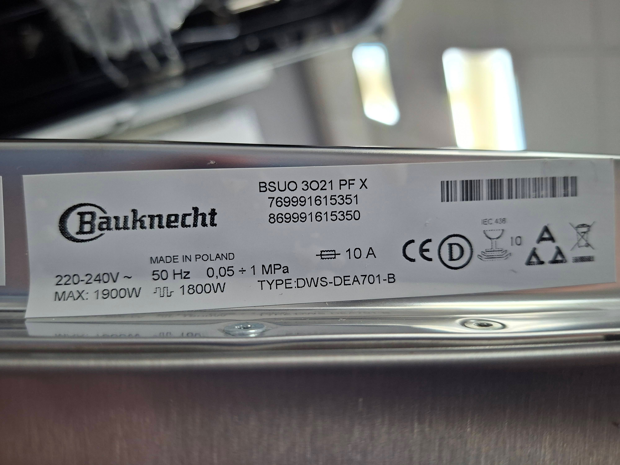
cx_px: 310
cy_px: 232
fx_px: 412
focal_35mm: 23
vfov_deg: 58.9
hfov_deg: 73.9
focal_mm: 5.54
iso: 250
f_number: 1.8
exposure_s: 1/100
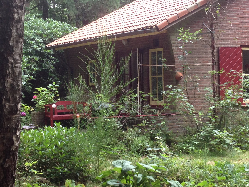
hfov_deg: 23.8
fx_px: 590
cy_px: 70
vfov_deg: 18.0
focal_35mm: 82
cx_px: 139
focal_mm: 4.28
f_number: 2.4
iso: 64
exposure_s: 1/120
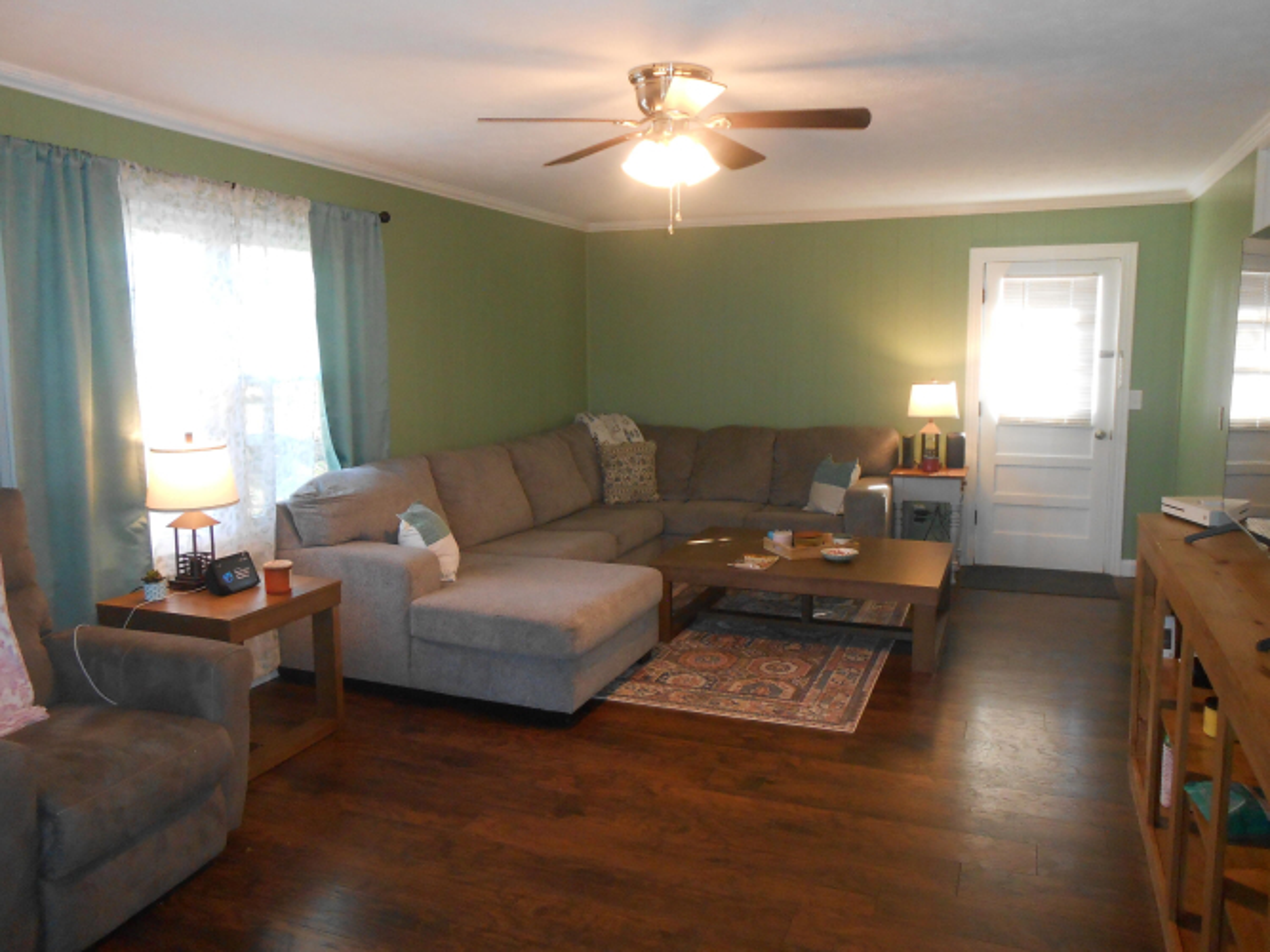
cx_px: 635
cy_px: 476
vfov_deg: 53.0
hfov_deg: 67.3
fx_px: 954
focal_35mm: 26
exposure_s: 1/25
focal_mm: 4.6
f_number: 3.5
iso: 250
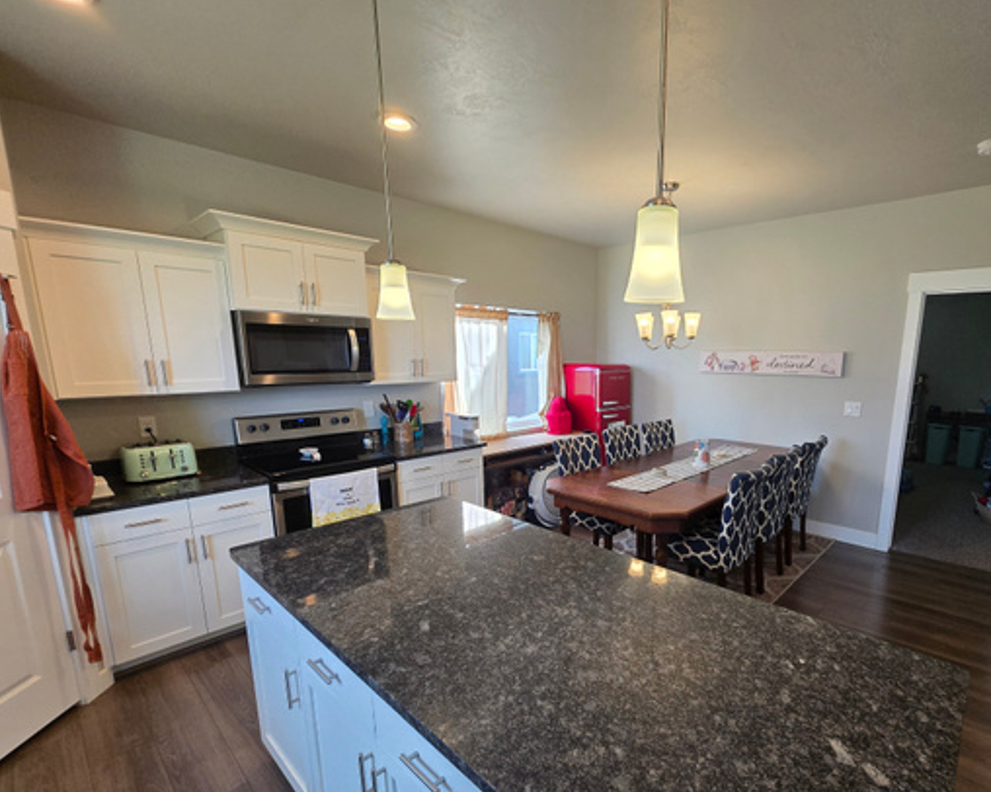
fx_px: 469
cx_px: 572
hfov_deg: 92.4
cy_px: 439
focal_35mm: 16
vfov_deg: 80.1
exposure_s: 1/60
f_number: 2.2
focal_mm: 1.7
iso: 80
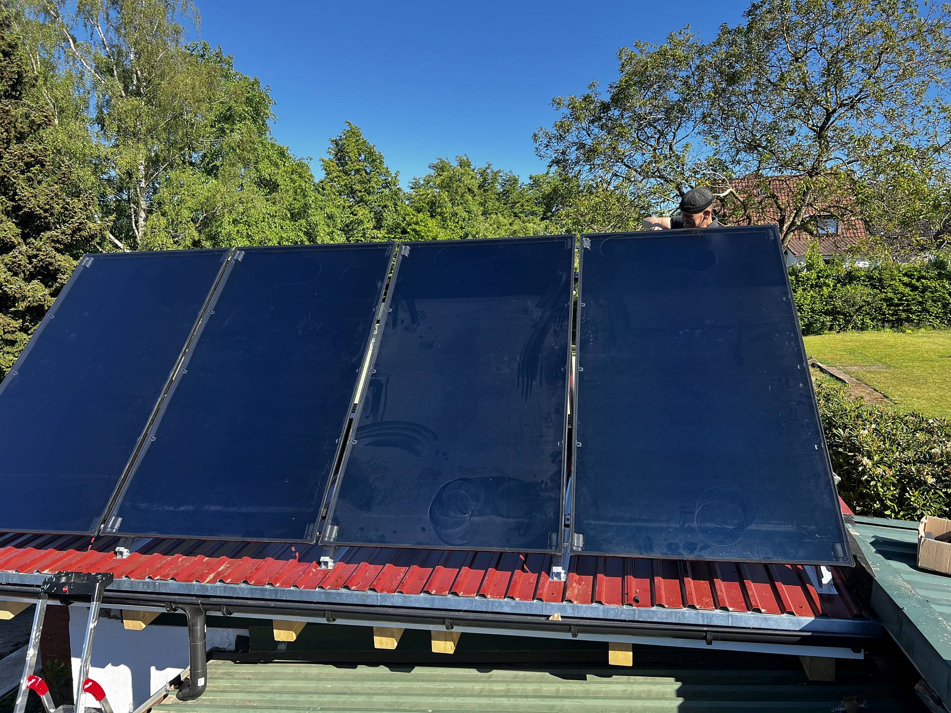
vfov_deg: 53.1
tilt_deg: -3.1
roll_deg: +1.5
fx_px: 714
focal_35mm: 26
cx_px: 476
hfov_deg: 67.3
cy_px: 356
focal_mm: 5.7
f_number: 1.5
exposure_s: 1/1171
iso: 50
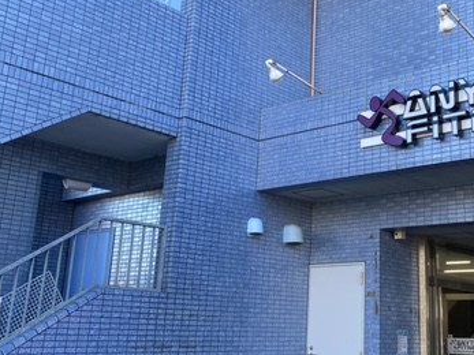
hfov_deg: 38.8
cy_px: 139
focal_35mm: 48
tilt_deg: +16.4
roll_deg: -1.7
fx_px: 657
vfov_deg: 30.2
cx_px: 346
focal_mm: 4.25
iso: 32
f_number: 1.8
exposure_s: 1/393
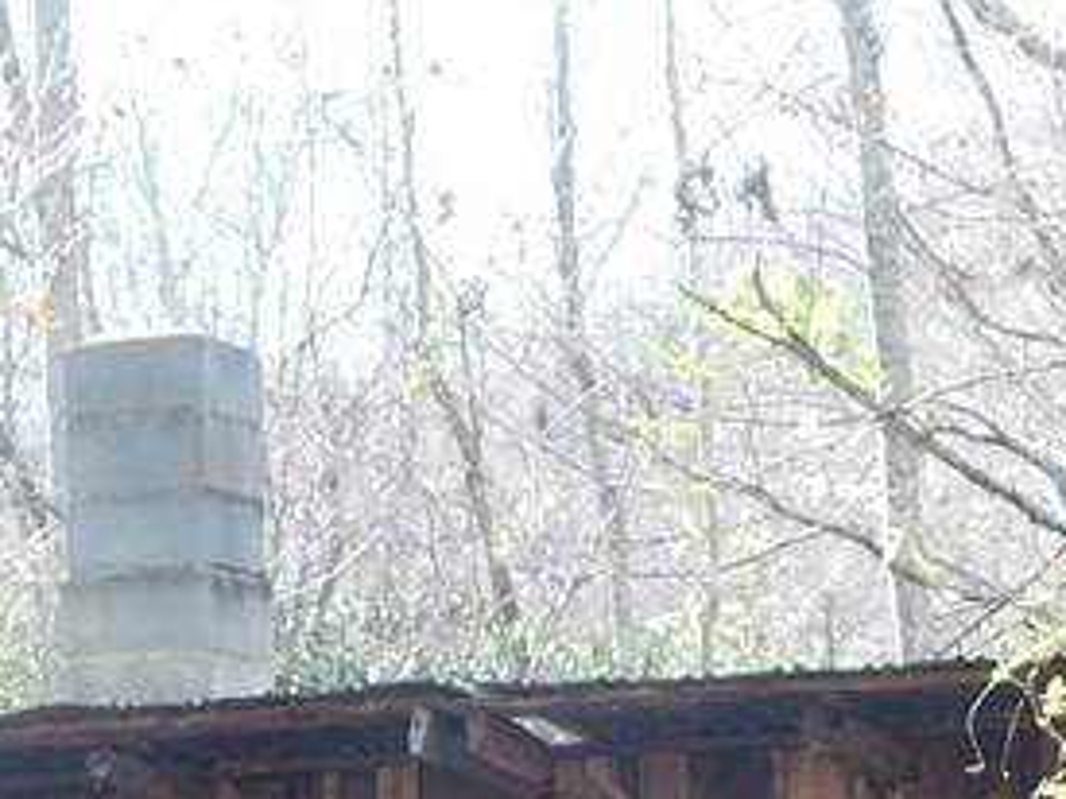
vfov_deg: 10.7
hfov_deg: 14.6
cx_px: 116
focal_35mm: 134
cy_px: 1206
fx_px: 4125
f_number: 3.5
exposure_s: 1/100
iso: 125
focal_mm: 6.3
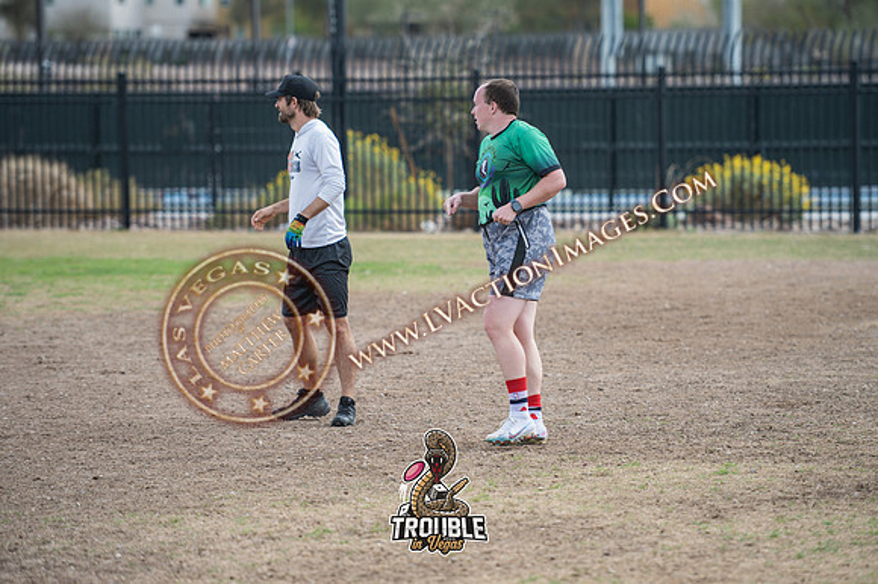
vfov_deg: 7.9
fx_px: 4243
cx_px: 461
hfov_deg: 11.8
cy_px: 293
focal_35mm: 174
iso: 160
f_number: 3.2
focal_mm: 155
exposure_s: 1/1600
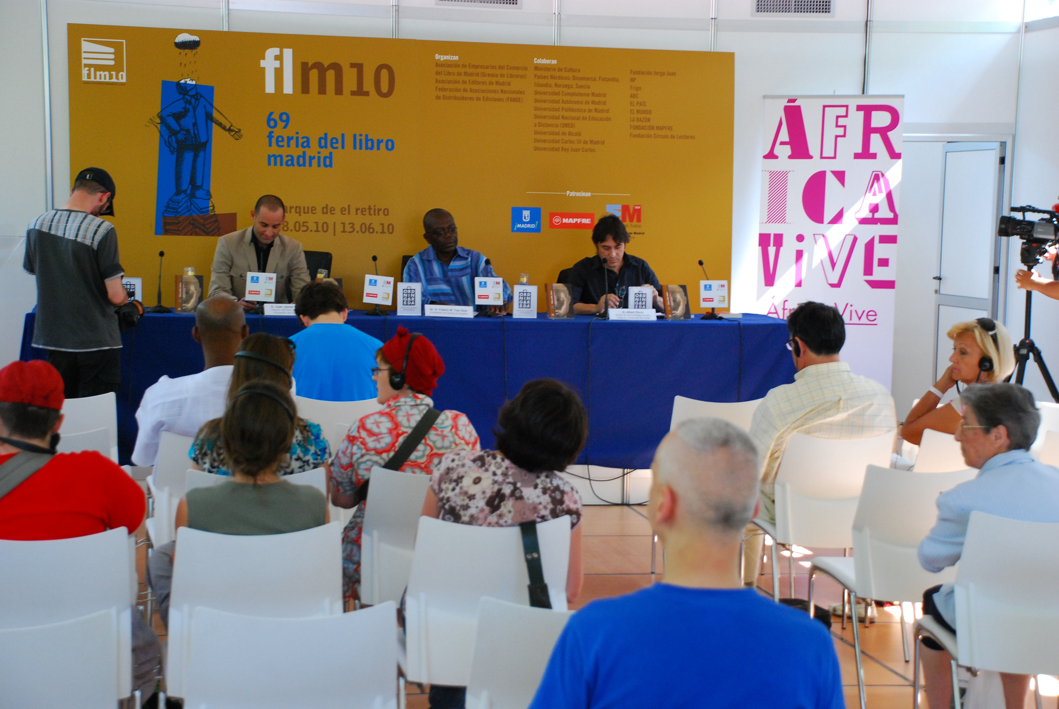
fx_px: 2121
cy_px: 354
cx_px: 530
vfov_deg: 19.0
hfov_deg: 28.0
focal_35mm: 72
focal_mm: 48
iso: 640
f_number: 4.8
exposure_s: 1/40
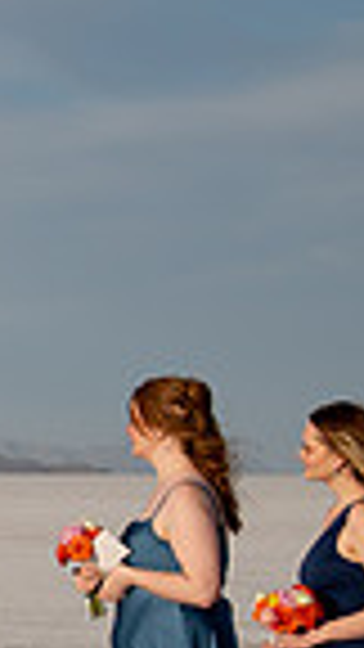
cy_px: 488
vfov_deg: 9.8
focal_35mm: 219
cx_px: -623
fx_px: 3758
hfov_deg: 5.3
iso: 200
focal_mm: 50
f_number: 8
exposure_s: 1/800
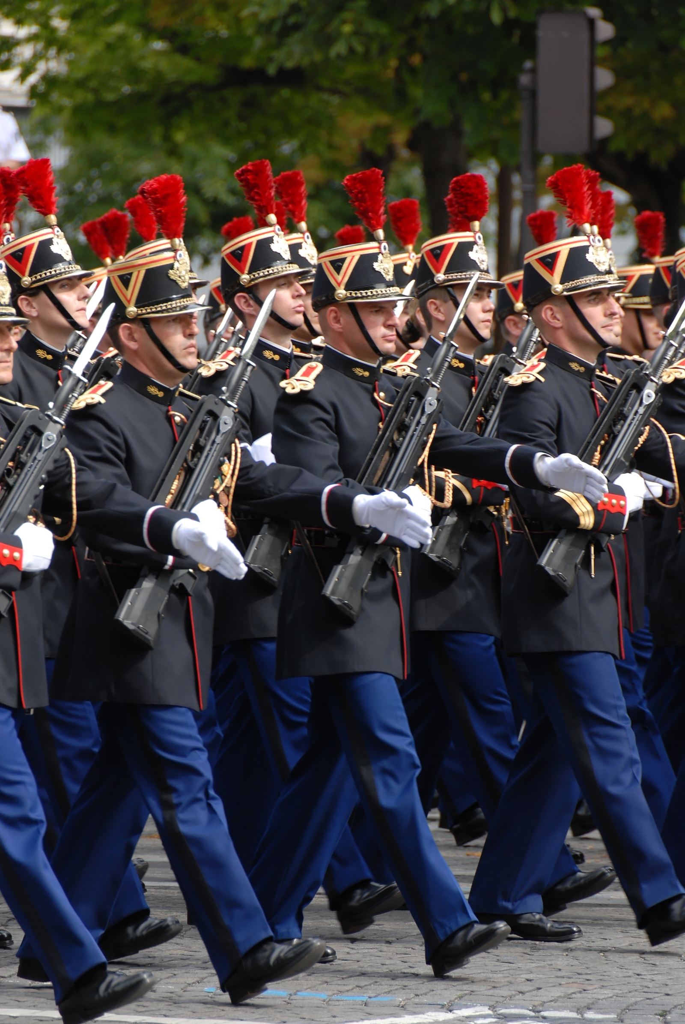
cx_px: 342
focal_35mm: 300
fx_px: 8537
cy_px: 512
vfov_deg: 6.9
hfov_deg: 4.6
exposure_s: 1/320
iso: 250
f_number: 6.3
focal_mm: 200
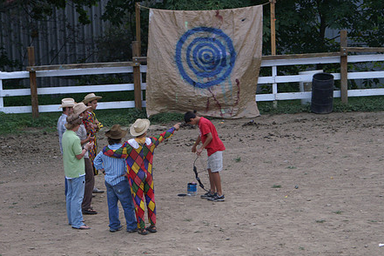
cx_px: 205
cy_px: 140
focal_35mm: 138
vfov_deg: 9.9
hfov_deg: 14.9
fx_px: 1472
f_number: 5.6
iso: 400
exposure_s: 1/80
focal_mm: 70
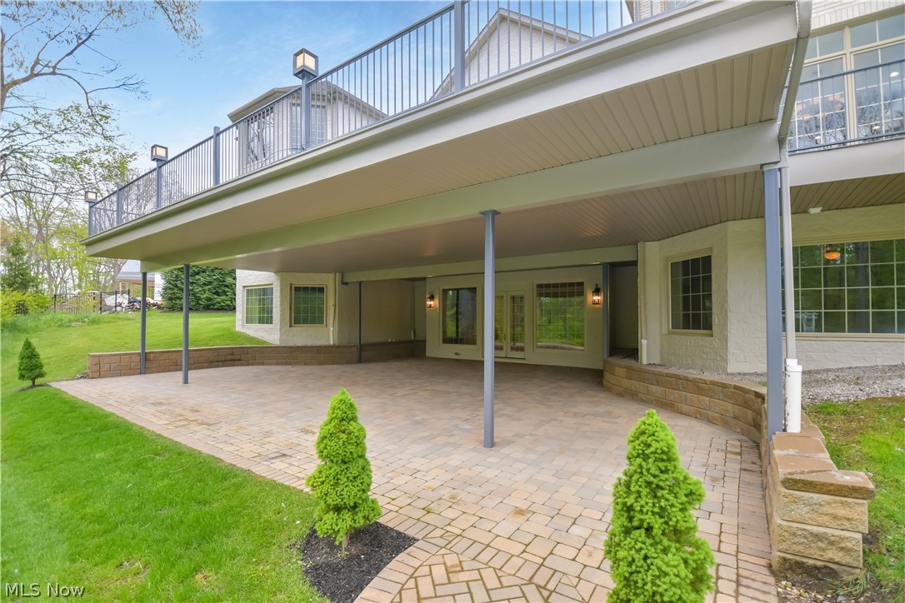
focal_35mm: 15
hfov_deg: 100.4
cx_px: 452
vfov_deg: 77.3
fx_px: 377
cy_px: 302
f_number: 4.5
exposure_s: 1/250
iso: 100
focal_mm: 10
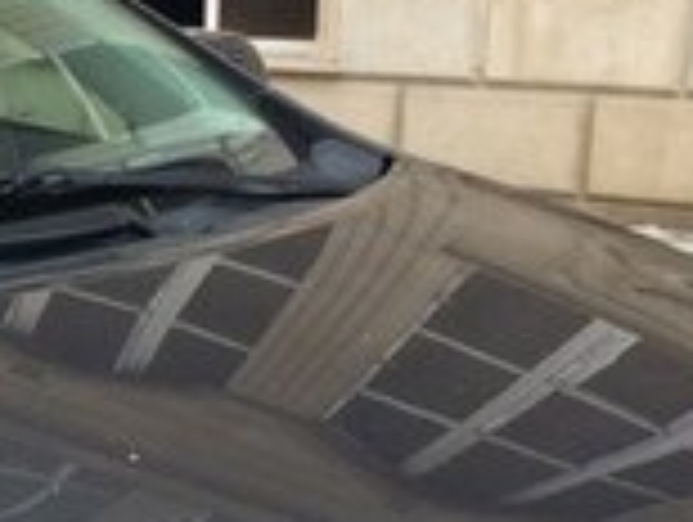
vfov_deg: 11.7
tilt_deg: -19.2
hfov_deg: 14.9
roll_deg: +0.4
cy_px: 650
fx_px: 2486
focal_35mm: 124
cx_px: -284
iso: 50
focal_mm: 4.15
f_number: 2.2
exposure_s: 1/100
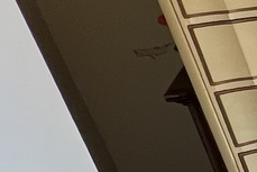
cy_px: 87
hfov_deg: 10.9
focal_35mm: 85
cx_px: 805
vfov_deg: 16.1
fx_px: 607
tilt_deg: -24.7
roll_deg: -1.9
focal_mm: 1.57
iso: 160
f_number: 1.8
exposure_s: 1/99
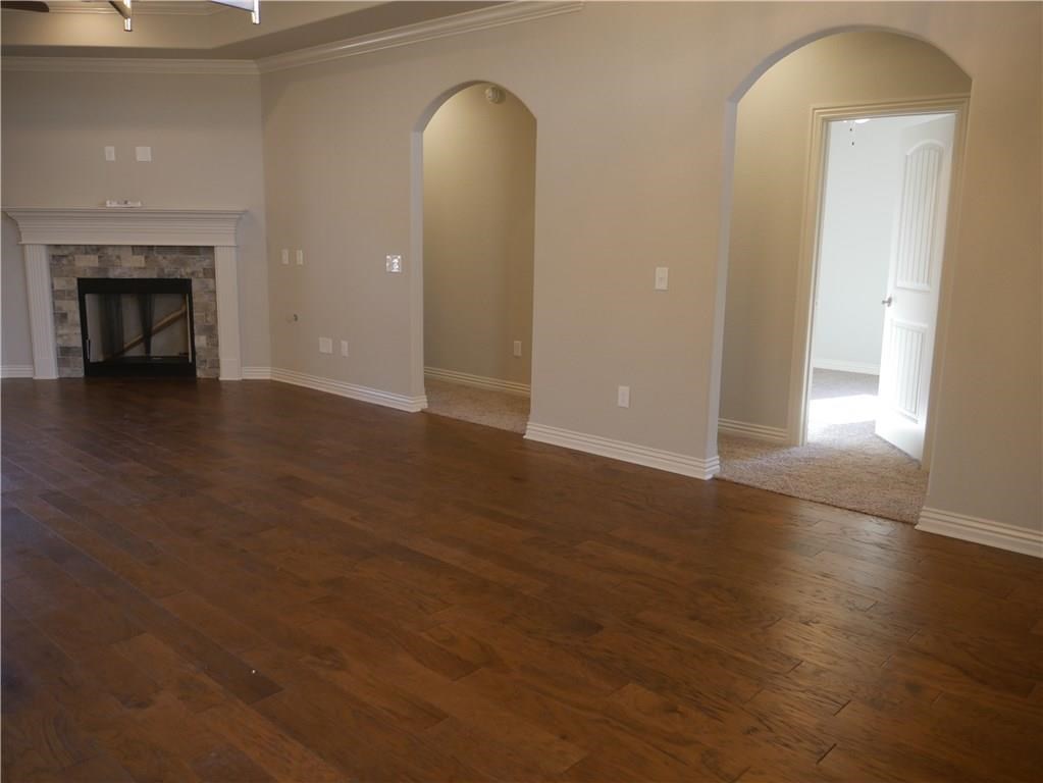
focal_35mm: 28
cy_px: 392
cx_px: 522
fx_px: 844
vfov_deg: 49.8
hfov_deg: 63.4
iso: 500
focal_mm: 14
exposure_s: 1/60
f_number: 3.5
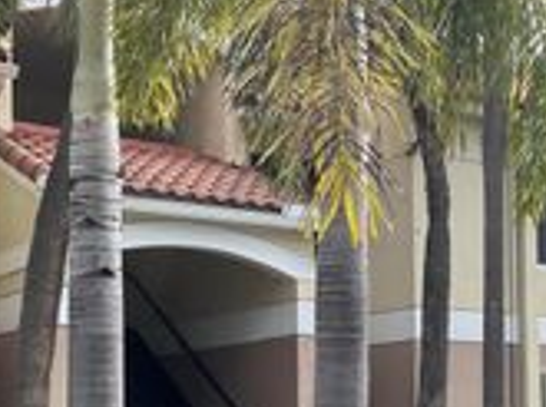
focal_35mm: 79
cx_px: 490
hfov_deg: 24.1
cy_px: 362
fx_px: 1243
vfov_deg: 18.3
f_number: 1.6
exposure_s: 1/1597
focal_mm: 5.1
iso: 32
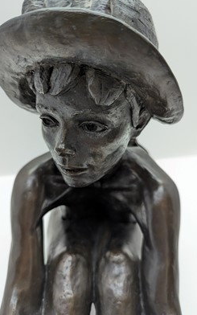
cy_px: 155
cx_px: 94
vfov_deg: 70.4
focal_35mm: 26
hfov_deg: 47.6
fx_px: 223
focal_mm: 6.81
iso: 475
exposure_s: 1/447
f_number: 1.85
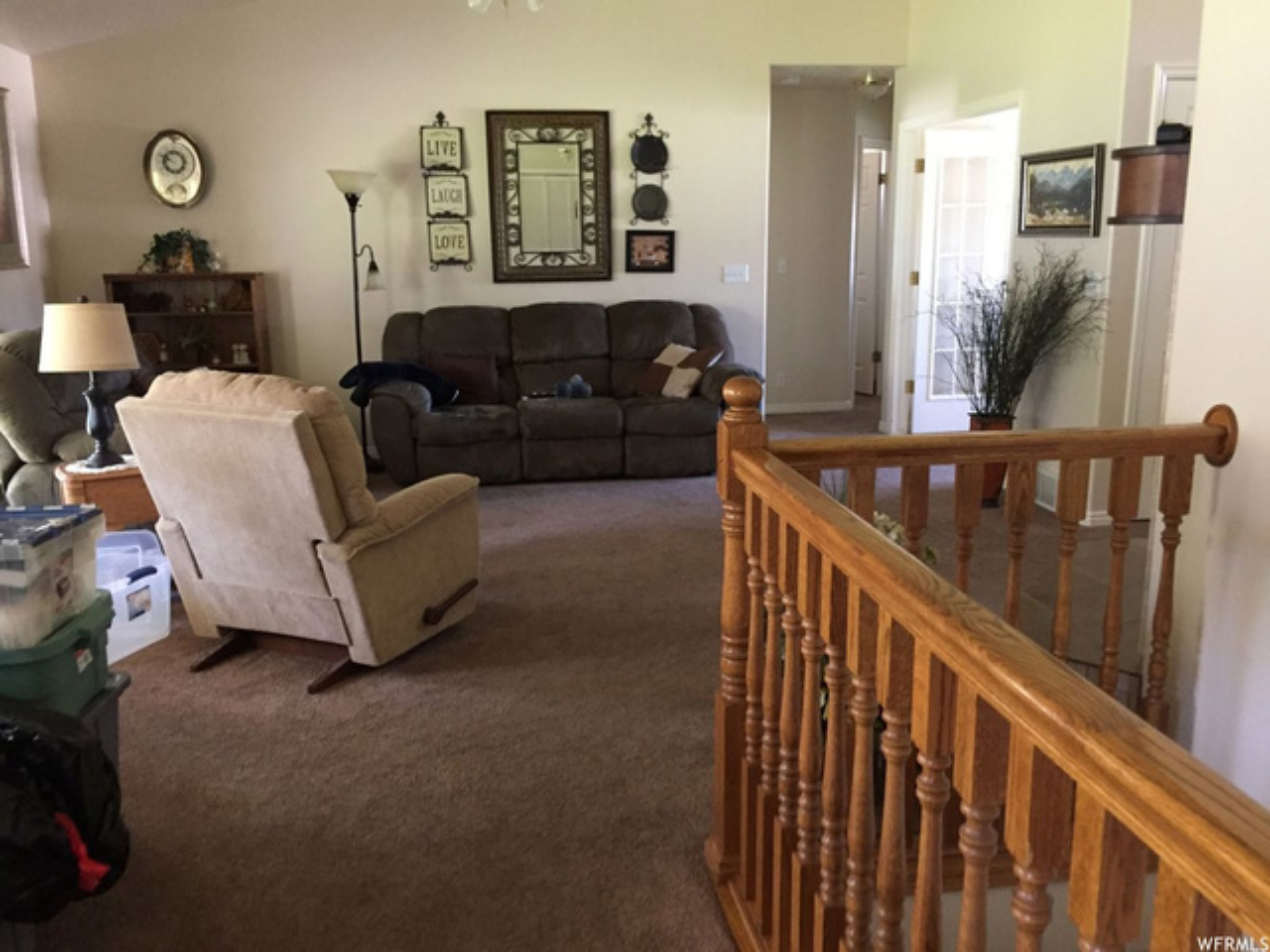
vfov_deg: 48.2
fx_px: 1064
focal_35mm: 29
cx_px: 635
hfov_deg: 61.7
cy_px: 476
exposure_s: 1/24
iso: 250
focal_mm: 4.15
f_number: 2.2
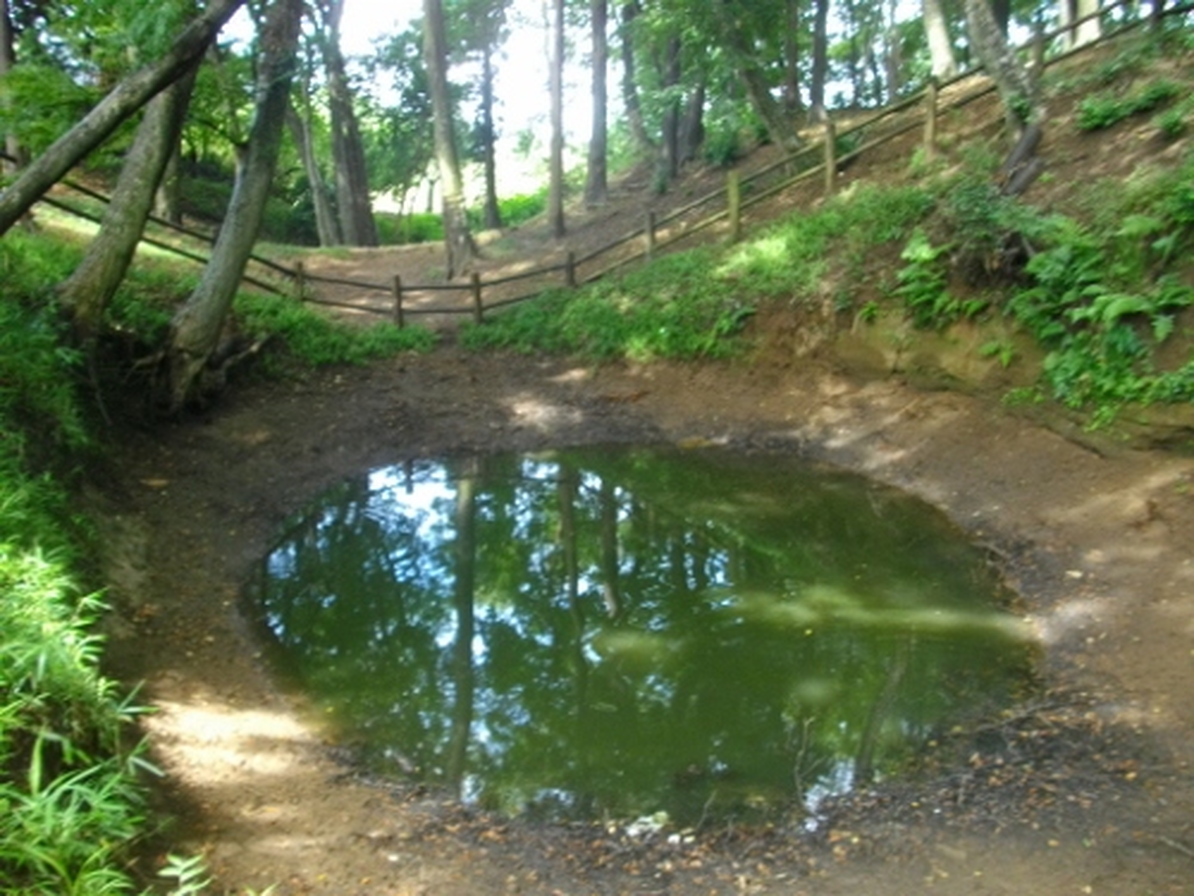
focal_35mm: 32
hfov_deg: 56.8
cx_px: 597
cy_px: 448
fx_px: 1104
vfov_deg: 44.2
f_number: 2.9
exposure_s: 1/50
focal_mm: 5.7
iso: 175
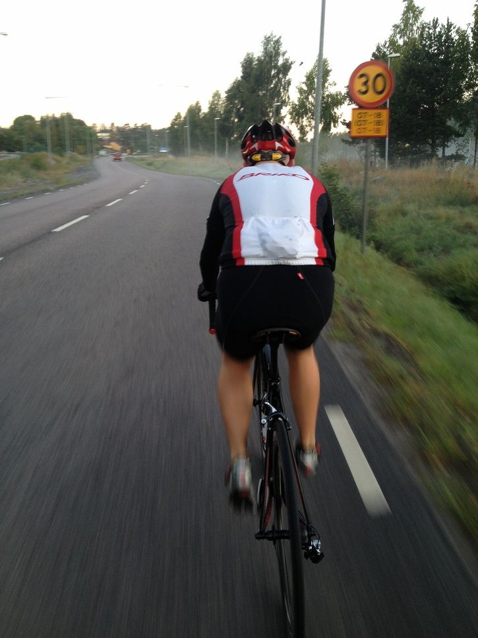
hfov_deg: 40.7
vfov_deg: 52.6
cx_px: 239
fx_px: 645
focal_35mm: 35
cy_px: 319
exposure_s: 1/40
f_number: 2.4
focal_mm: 4.28
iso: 50
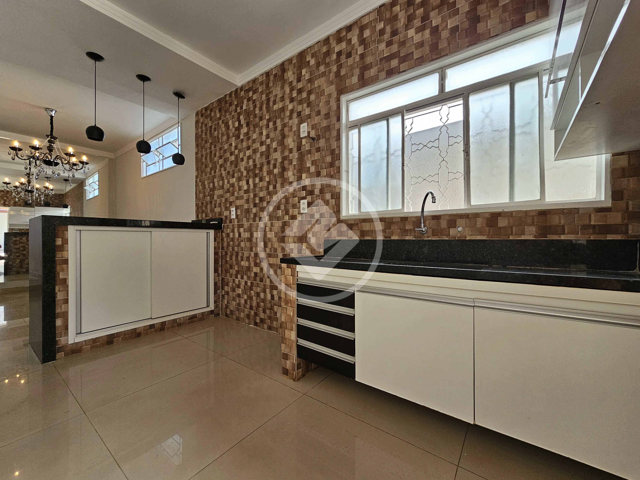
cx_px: 320
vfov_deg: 89.9
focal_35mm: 13
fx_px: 240
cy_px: 240
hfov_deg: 106.2
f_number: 2.2
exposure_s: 1/120
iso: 64
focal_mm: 2.2
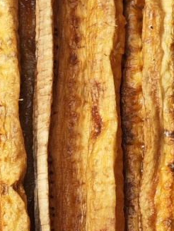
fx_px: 1635
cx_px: 64
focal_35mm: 244
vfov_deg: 8.1
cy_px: 86
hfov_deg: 6.1
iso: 50
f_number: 2
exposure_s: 1/241
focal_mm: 9
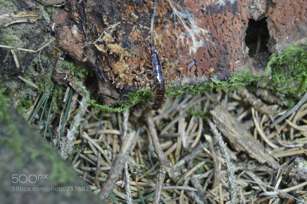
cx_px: 154
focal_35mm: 82
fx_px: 703
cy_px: 102
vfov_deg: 16.5
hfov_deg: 24.6
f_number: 5.6
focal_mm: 55
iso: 1100
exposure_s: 1/60
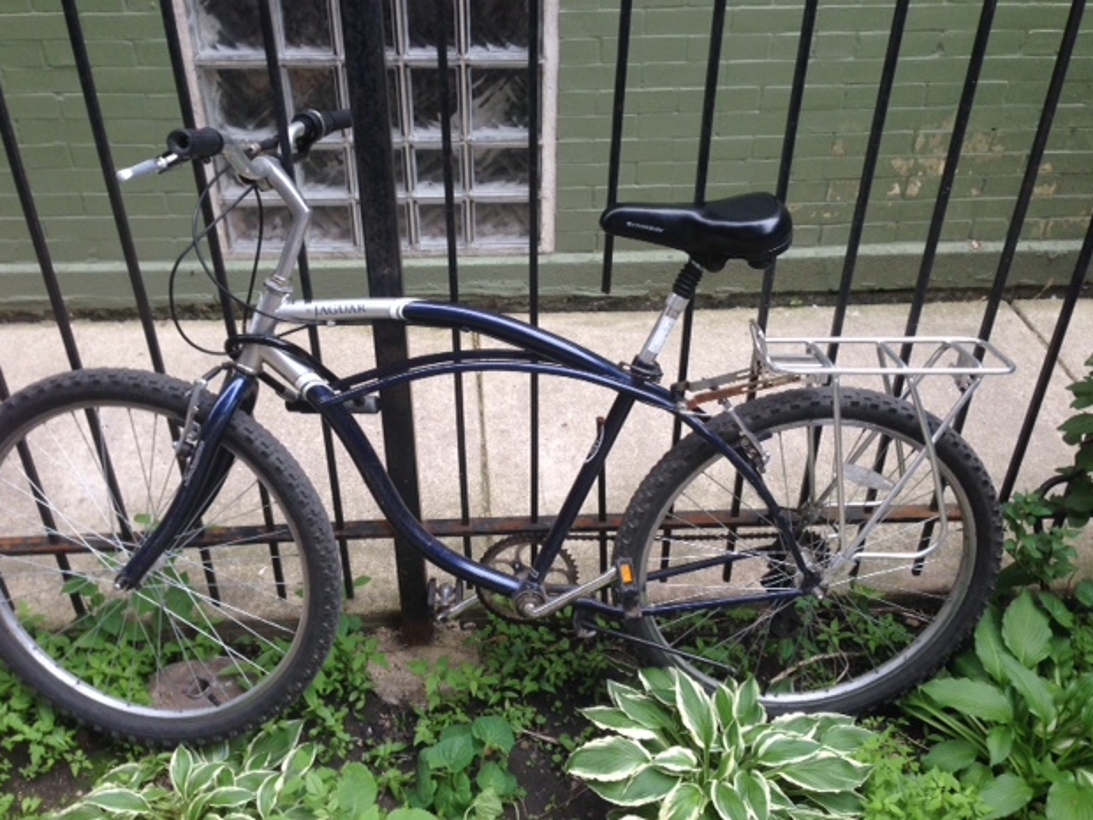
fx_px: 1074
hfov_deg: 53.9
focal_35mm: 34
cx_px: 540
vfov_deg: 41.8
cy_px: 421
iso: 64
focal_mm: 4.12
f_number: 2.4
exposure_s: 1/120
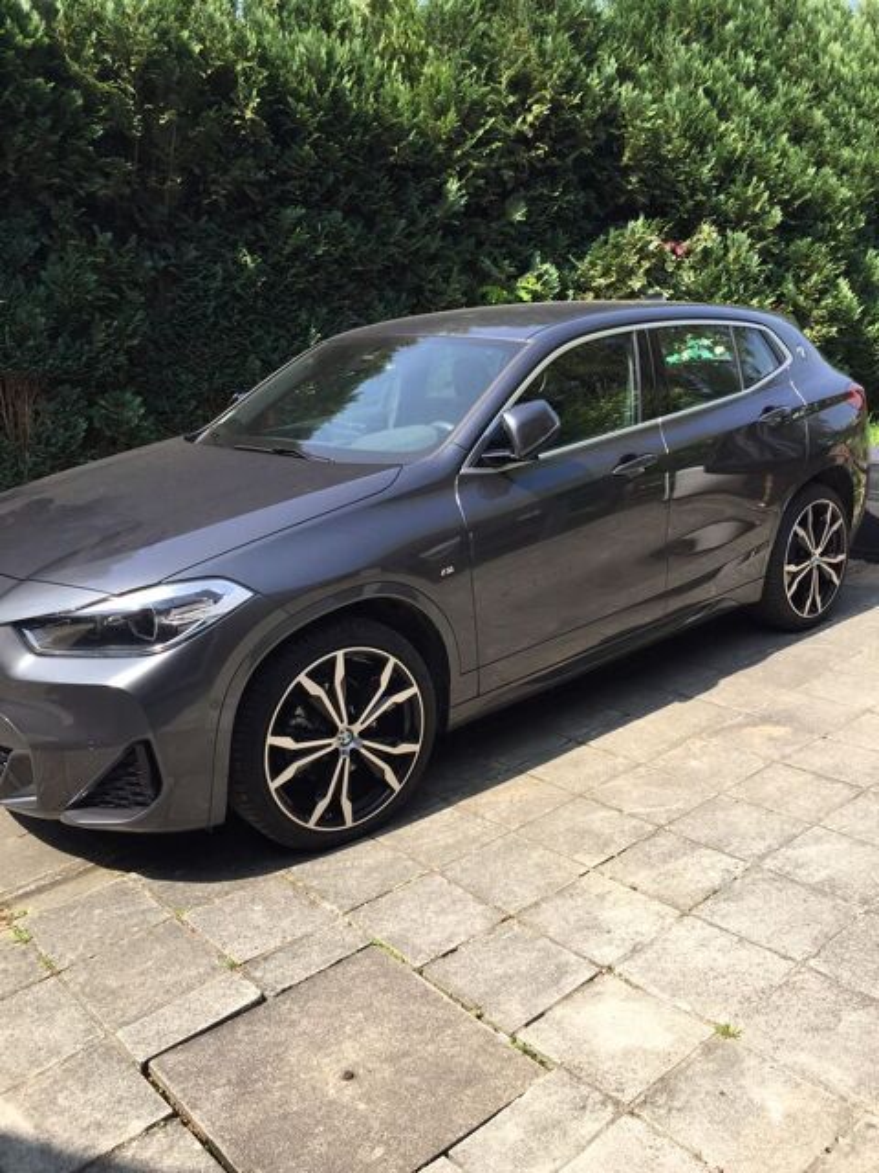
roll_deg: +3.6
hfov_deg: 48.2
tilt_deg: -14.2
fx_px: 982
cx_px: 440
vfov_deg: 61.7
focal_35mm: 29
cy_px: 586
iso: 32
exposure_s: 1/824
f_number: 2.2
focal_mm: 4.15
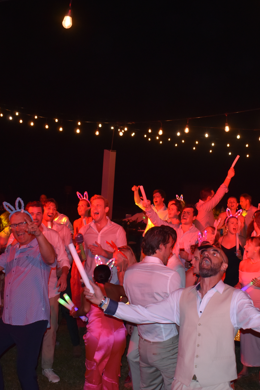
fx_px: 498
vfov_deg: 42.7
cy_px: 194
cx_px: 177
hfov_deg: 29.0
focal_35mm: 46
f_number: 3.8
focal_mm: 20
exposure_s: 1/125
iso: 900
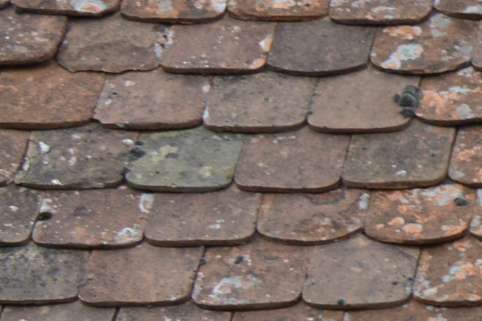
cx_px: 1779
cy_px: 695
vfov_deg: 4.8
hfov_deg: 6.3
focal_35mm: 280
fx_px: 3745
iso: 200
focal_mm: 25
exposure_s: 1/250
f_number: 8
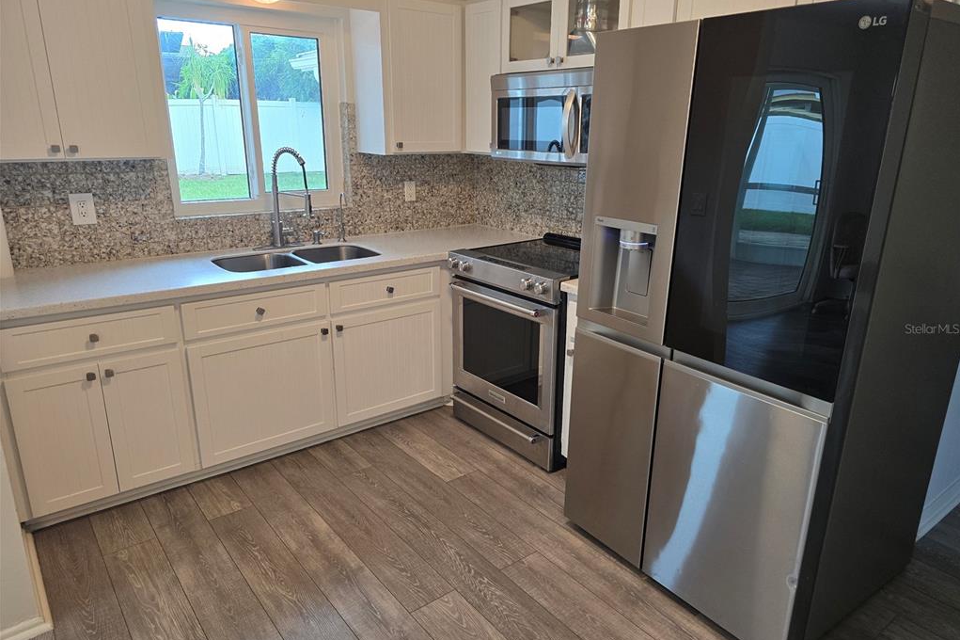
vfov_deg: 53.1
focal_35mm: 24
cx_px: 480
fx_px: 640
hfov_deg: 73.8
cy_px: 328
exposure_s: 1/120
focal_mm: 6.3
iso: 250
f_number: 1.7
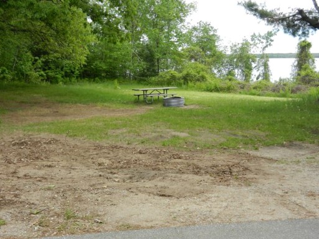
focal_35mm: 45
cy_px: 120
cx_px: 160
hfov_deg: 42.1
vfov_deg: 32.2
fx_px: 415
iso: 160
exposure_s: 1/400
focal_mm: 8.2
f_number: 4.2
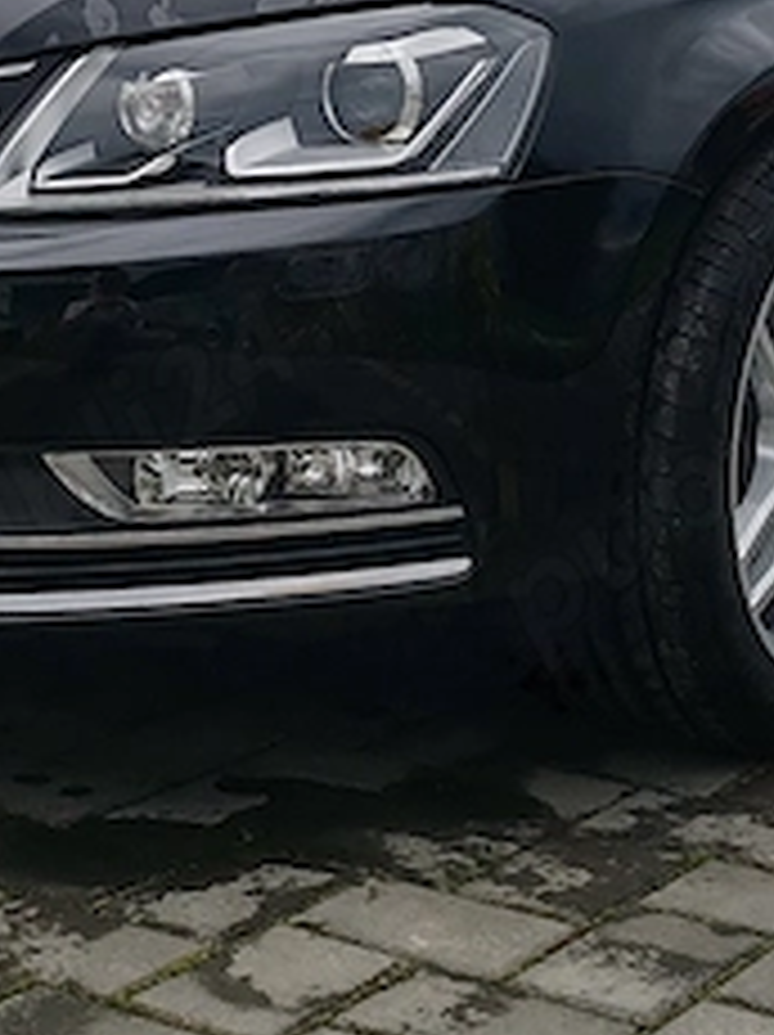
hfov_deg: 15.7
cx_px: 472
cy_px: -117
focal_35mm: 94
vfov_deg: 19.9
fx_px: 2808
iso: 50
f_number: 1.9
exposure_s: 1/1200
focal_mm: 6.12
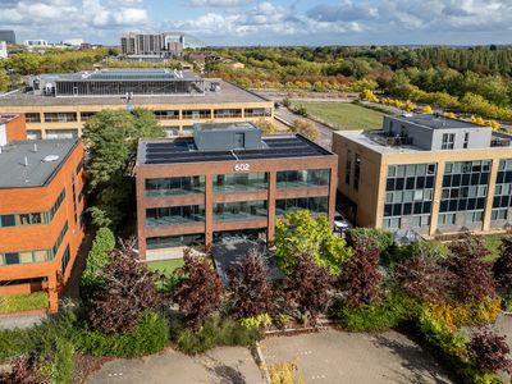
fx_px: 355
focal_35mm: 24
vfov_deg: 56.8
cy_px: 192
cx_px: 256
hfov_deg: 71.6
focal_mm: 6.72
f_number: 1.7
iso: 130
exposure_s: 1/2500
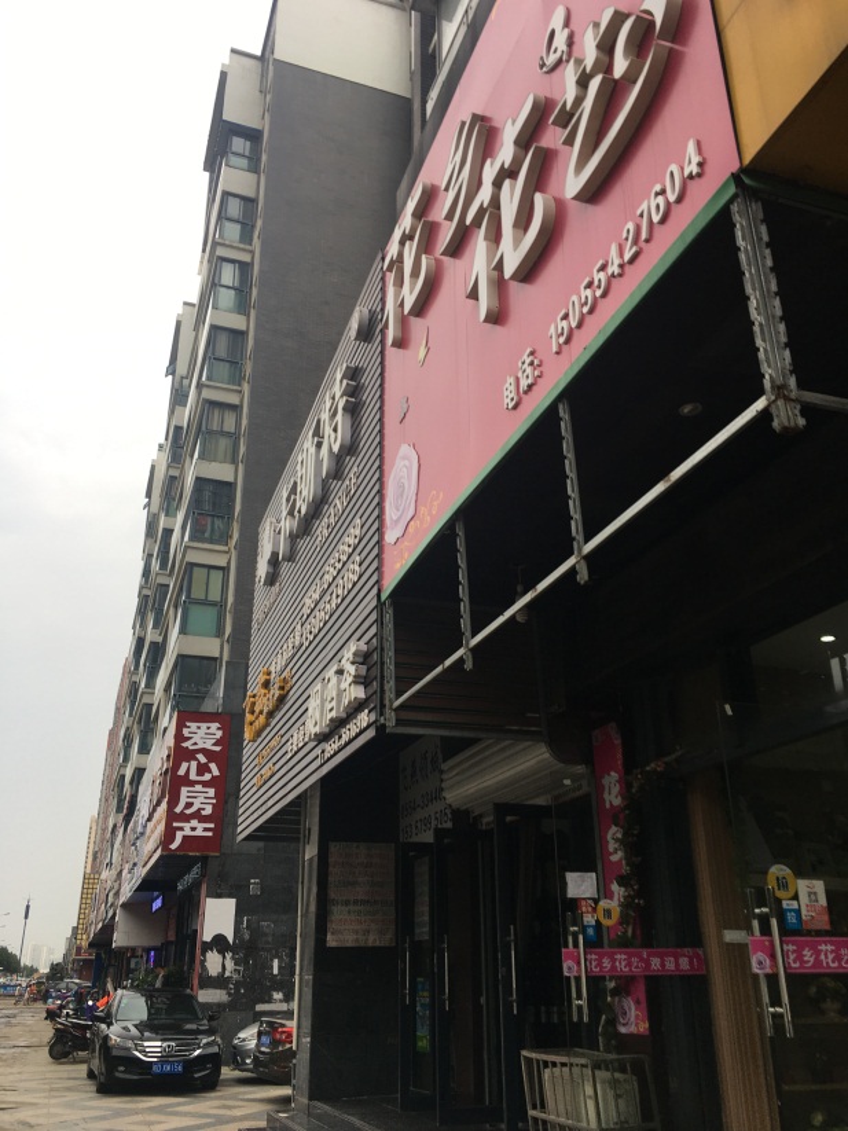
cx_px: 424
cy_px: 566
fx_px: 947
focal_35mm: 29
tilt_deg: +23.3
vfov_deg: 61.7
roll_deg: -1.1
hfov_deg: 48.2
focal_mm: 4.15
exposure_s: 1/128
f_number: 2.2
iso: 25
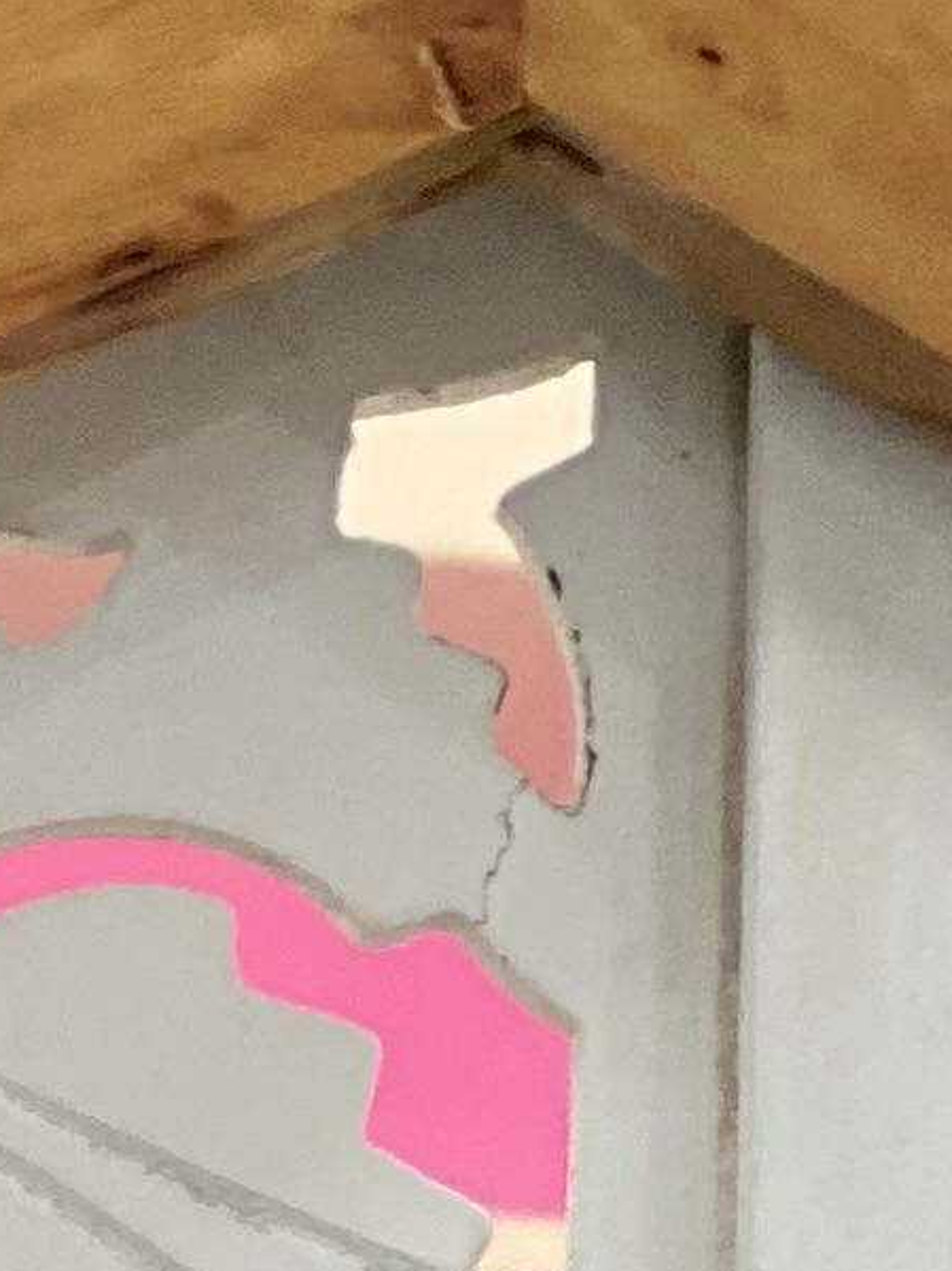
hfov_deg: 4.2
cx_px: 498
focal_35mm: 350
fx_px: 12839
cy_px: 4070
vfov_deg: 5.3
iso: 160
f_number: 2
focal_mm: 6
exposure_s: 1/50
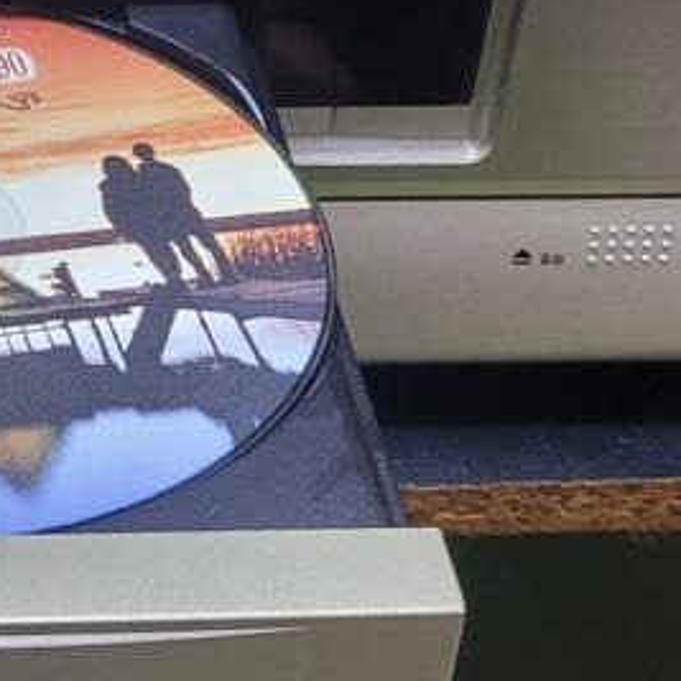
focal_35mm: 110
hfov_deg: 15.4
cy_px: 150
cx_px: -92
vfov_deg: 15.7
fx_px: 2448
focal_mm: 5.4
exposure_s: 1/40
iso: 160
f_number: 1.8
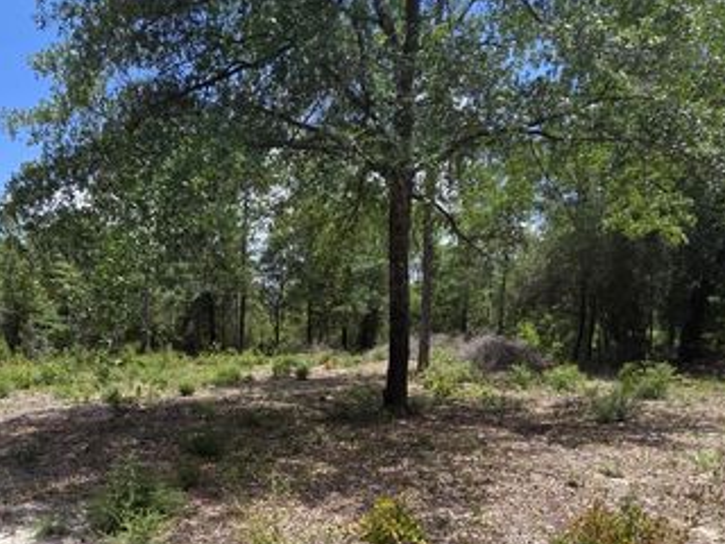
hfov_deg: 66.6
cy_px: 433
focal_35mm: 26
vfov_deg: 50.0
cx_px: 288
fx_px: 545
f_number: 1.9
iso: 40
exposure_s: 1/1588
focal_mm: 2.2
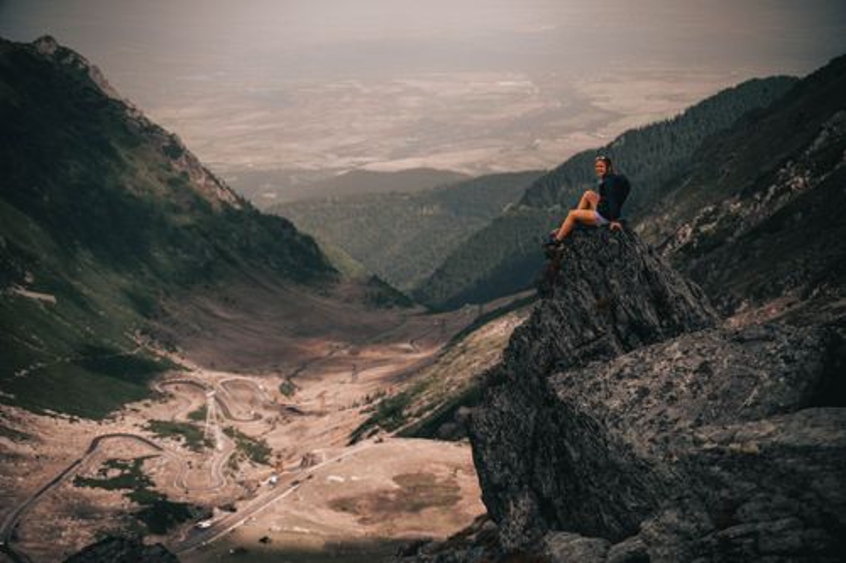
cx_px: 423
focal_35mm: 75
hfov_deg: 27.0
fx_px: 1762
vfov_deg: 18.2
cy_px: 282
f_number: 2.8
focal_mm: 75
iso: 320
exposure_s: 1/320
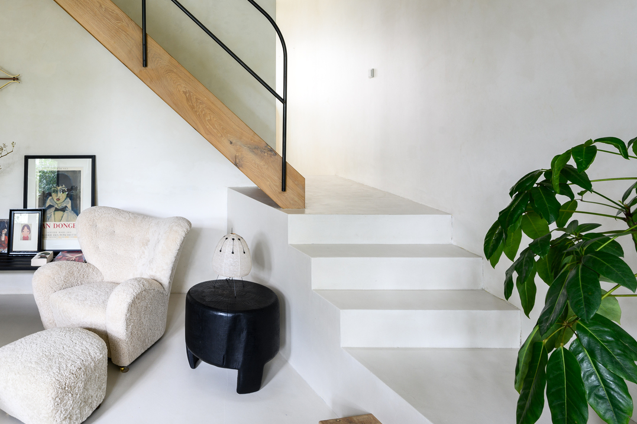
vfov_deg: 48.0
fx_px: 460
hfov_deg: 65.8
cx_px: 172
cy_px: 115
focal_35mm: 26
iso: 64
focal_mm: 14
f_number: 11
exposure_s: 10
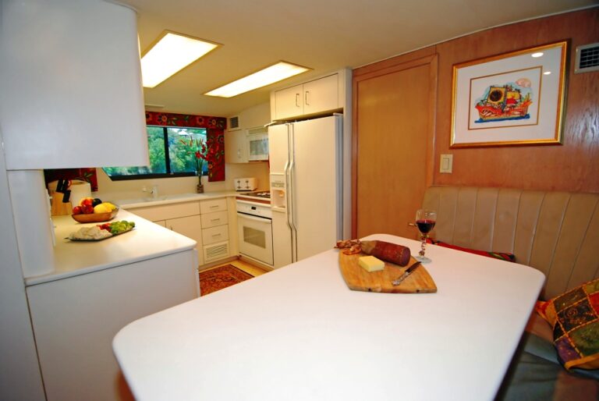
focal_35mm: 16
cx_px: 300
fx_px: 275
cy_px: 200
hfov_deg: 94.9
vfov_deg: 72.2
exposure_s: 1/30
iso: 800
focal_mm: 11
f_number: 2.8
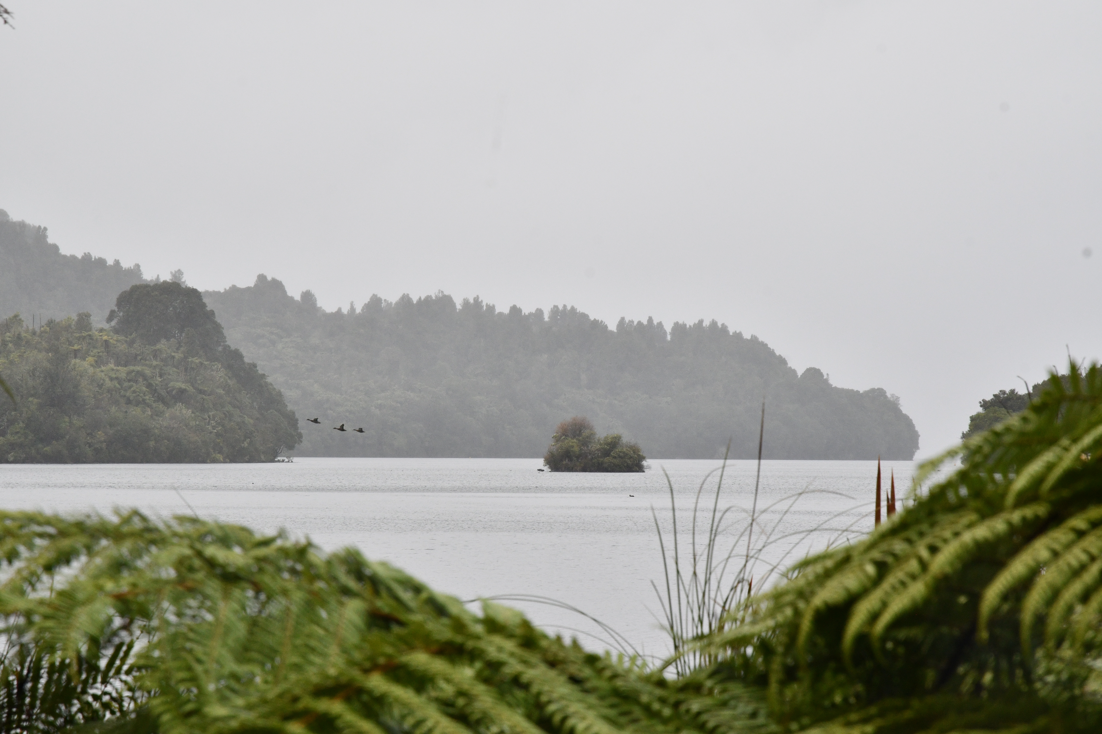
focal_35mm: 120
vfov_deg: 11.4
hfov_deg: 17.1
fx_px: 3673
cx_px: 551
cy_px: 367
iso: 800
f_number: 11
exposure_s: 1/640
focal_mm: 80
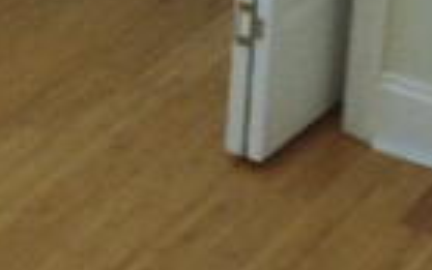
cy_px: 99
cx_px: 84
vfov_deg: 6.9
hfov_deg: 11.0
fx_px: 2238
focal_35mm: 190
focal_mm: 6.9
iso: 250
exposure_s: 1/30
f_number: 3.3
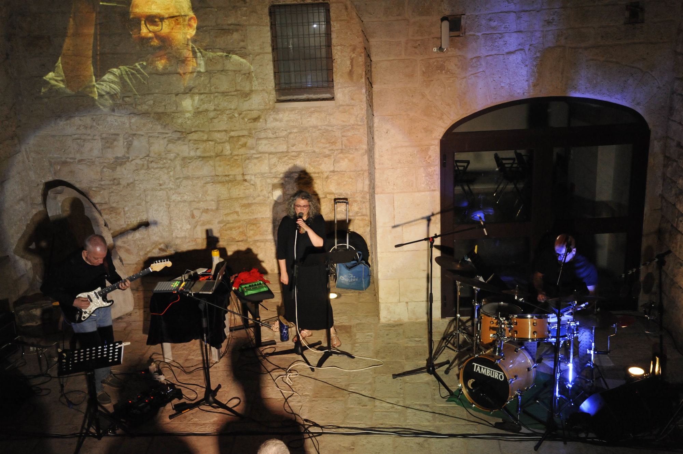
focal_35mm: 46
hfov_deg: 42.8
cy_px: 227
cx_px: 342
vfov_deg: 29.2
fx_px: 872
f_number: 8
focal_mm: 46
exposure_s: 1/60
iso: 5000
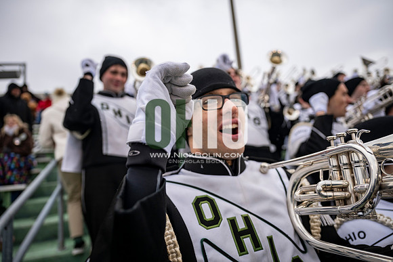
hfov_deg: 73.7
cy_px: 131
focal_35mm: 24
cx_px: 196
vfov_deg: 53.2
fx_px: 262
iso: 160
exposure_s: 1/500
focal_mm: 24
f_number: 2.8
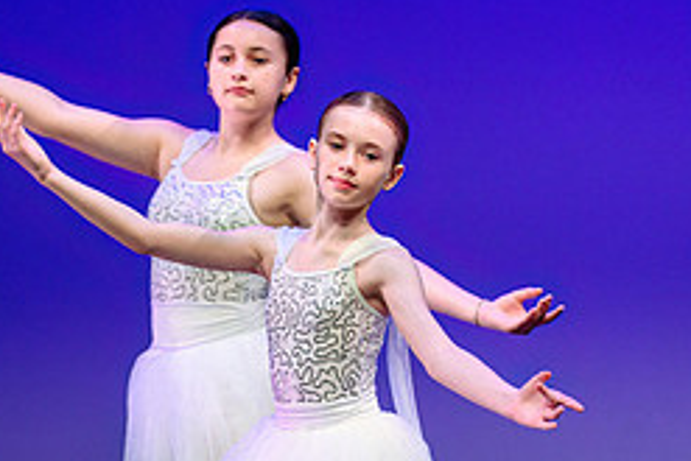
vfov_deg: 2.4
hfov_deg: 3.7
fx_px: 10812
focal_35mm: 563
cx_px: 635
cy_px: 439
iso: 1600
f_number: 2.8
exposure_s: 1/800
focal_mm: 185
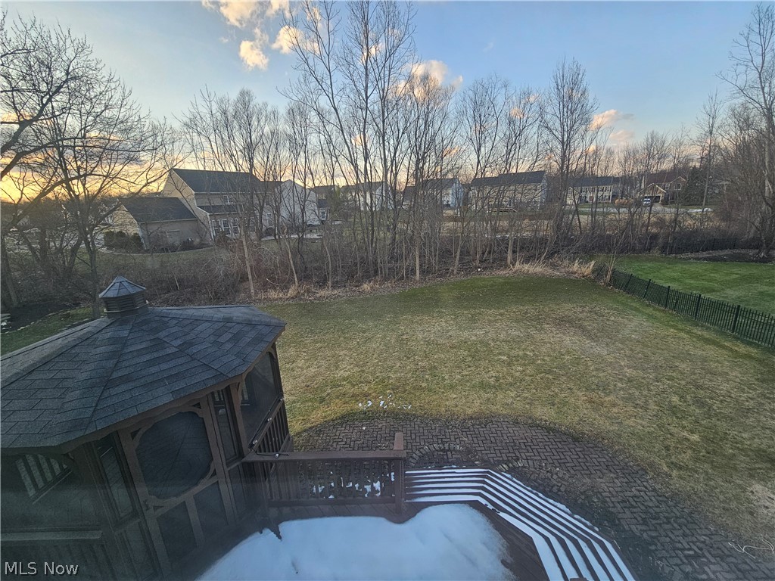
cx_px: 388
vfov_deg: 89.9
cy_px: 290
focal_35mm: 13
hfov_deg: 106.2
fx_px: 291
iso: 50
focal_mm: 2.2
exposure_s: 1/199
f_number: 2.2
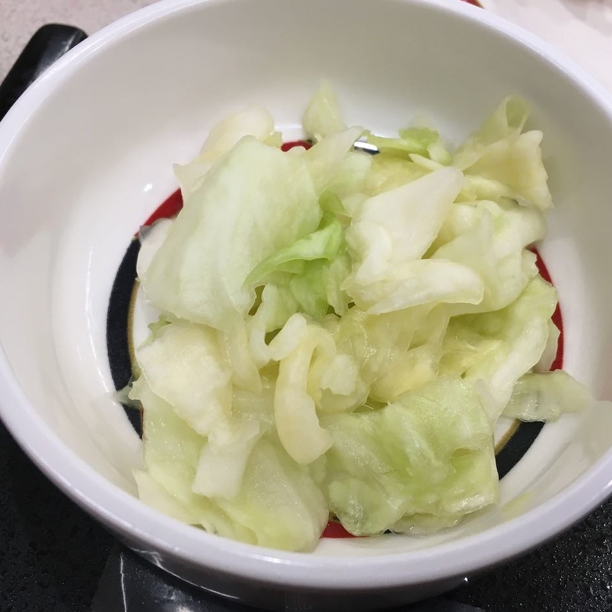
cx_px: 316
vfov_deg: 47.2
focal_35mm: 35
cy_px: 312
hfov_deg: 47.2
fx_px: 700
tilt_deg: -58.7
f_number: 2.2
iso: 25
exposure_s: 1/30
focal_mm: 4.15
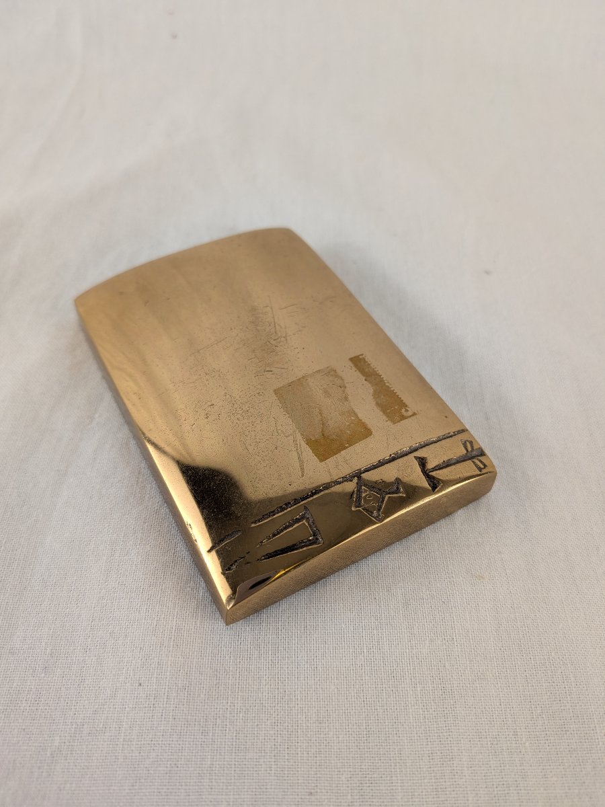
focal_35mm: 24
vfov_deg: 71.6
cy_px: 404
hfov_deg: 56.8
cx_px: 302
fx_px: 559
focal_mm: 4.53
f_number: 1.7
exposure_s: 1/219
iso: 29
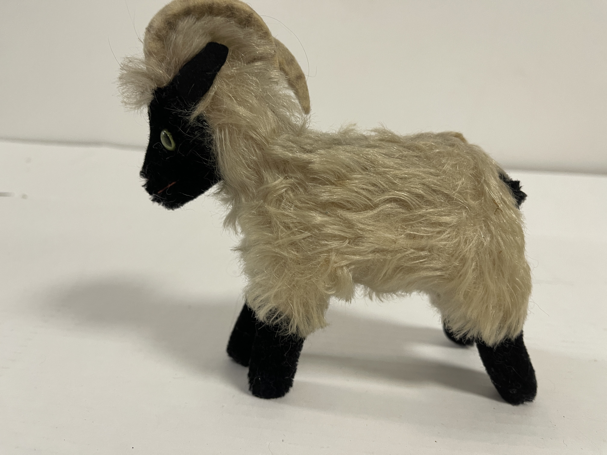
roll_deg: -3.4
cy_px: 228
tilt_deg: -15.4
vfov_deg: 54.9
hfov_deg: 69.4
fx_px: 438
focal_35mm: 25
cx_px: 304
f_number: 1.6
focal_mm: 5.1
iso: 125
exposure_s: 1/64
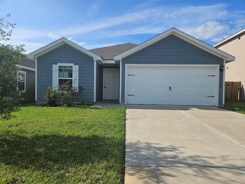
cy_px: 92
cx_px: 122
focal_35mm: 23
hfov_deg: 73.9
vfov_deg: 58.9
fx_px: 163
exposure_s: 1/2531
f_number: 1.8
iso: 25
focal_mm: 5.4
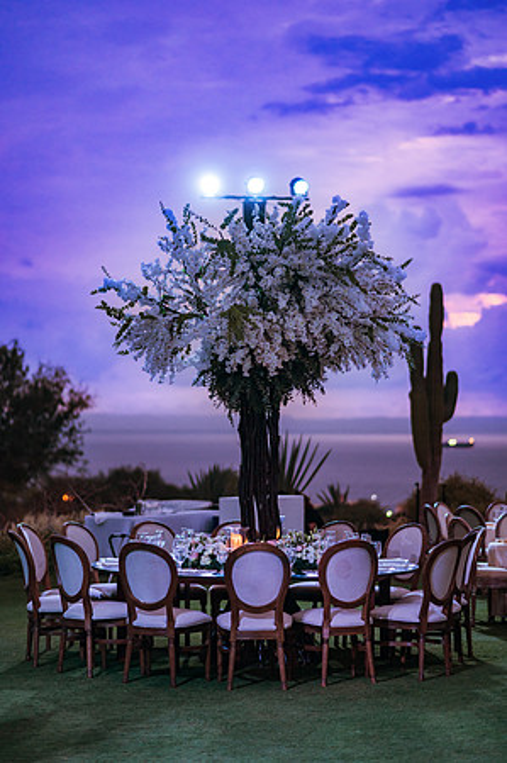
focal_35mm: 85
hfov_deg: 16.0
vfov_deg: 23.9
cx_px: 254
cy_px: 382
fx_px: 1800
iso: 1600
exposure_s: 1/125
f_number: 1.8
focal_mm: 85
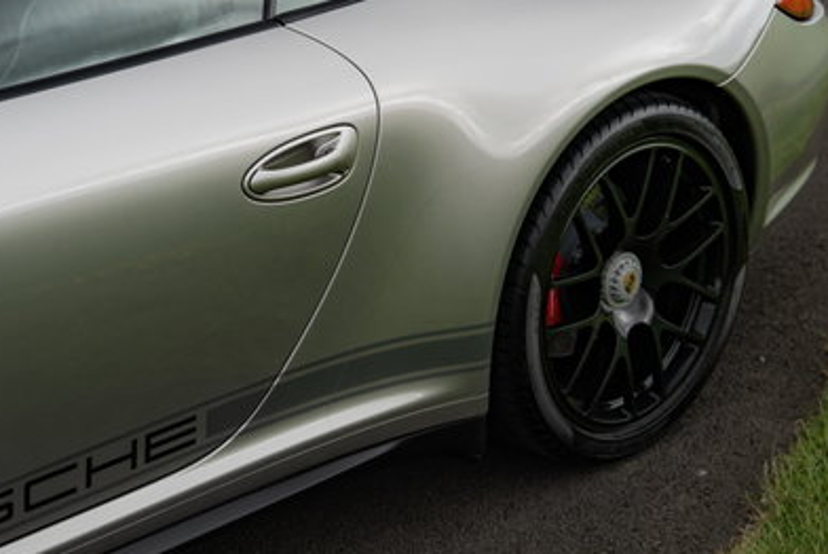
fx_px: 1979
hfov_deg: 23.6
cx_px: 407
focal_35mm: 86
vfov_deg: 15.9
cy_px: 150
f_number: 2.8
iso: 160
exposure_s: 1/400
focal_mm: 44
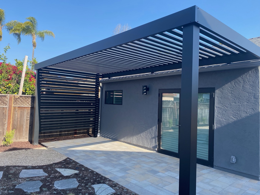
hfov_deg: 67.3
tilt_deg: +1.5
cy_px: 98
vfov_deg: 53.1
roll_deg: -0.5
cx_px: 130
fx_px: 195
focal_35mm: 26
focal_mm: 4.25
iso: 32
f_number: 1.8
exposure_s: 1/719
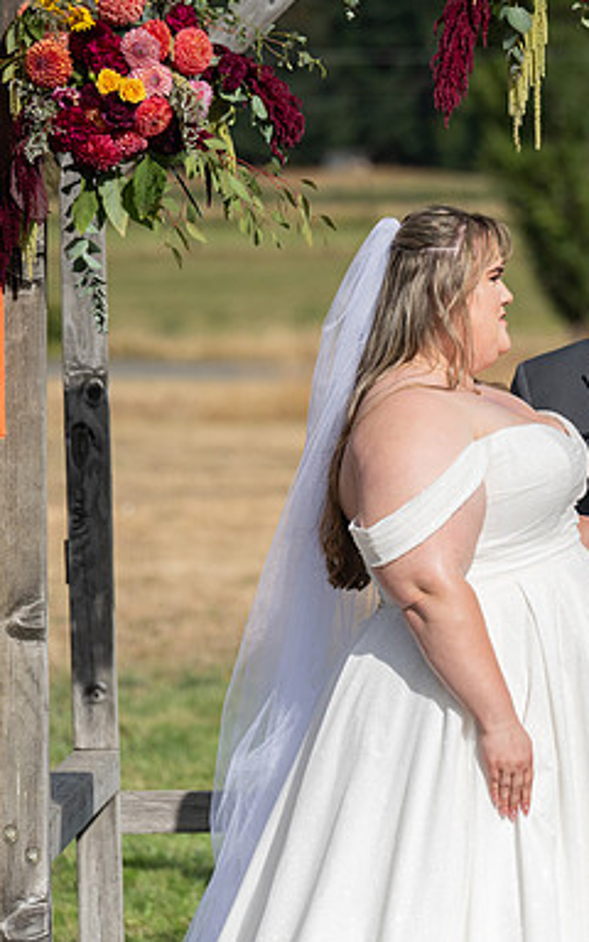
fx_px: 5933
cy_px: 470
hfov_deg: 5.7
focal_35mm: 231
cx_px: 631
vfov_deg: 9.1
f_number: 4.5
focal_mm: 150
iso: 400
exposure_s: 1/8000
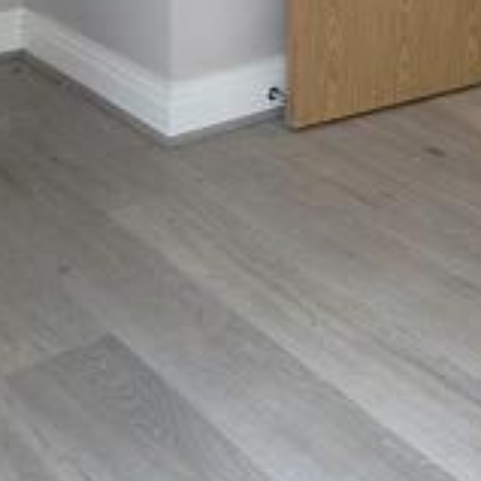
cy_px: -278
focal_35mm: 74
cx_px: 324
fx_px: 1163
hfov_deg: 23.2
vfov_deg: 19.7
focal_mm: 2.2
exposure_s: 1/50
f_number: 2.2
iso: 64
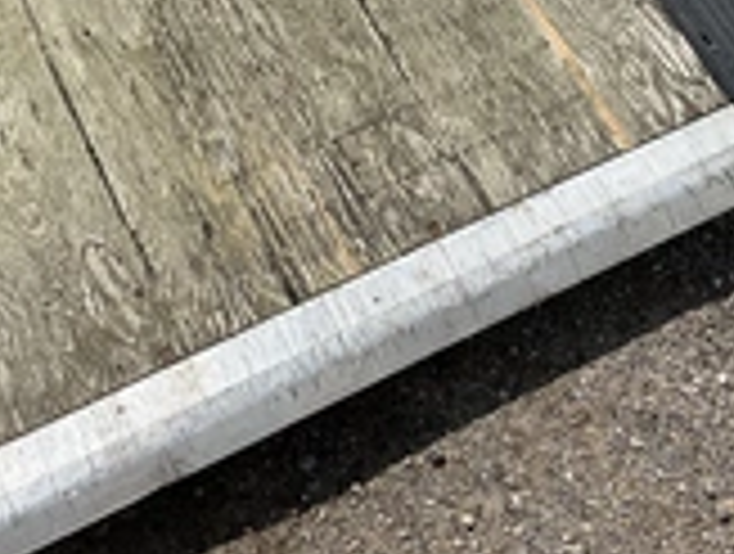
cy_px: -95
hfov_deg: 27.3
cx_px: 306
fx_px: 1509
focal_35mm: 71
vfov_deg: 19.7
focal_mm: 3
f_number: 1.8
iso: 25
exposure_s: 1/2667
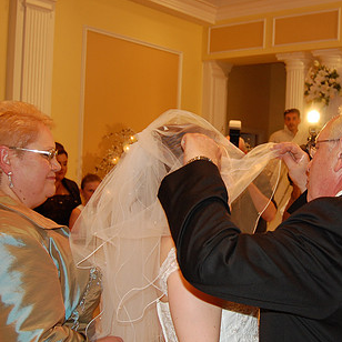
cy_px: 177
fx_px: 537
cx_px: 224
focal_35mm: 48
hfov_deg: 35.1
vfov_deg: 35.4
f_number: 3.8
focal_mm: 20
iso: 400
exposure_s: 1/60
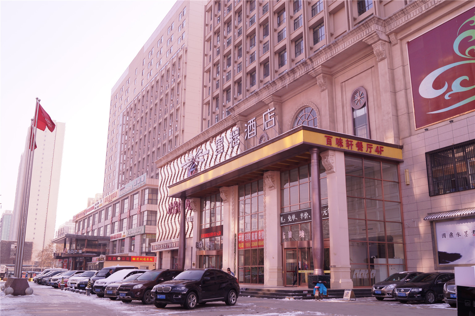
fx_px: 435
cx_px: 238
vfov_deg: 39.9
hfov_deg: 57.2
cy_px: 158
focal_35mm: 33
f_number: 8
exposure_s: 1/80
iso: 100
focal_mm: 22
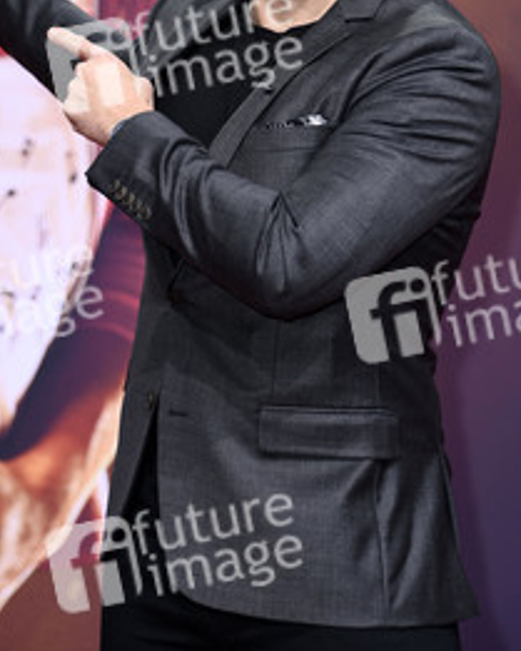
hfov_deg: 8.0
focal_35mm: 194
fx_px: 3737
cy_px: 180
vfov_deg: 9.9
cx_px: 247
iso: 320
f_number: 5.6
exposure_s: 1/250
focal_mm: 135
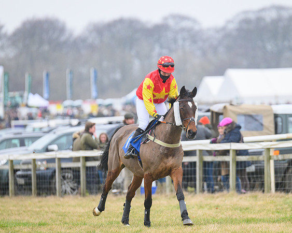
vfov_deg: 3.8
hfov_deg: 4.7
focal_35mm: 412
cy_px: 113
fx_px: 3558
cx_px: 163
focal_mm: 300
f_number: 5
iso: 1250
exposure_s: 1/1000
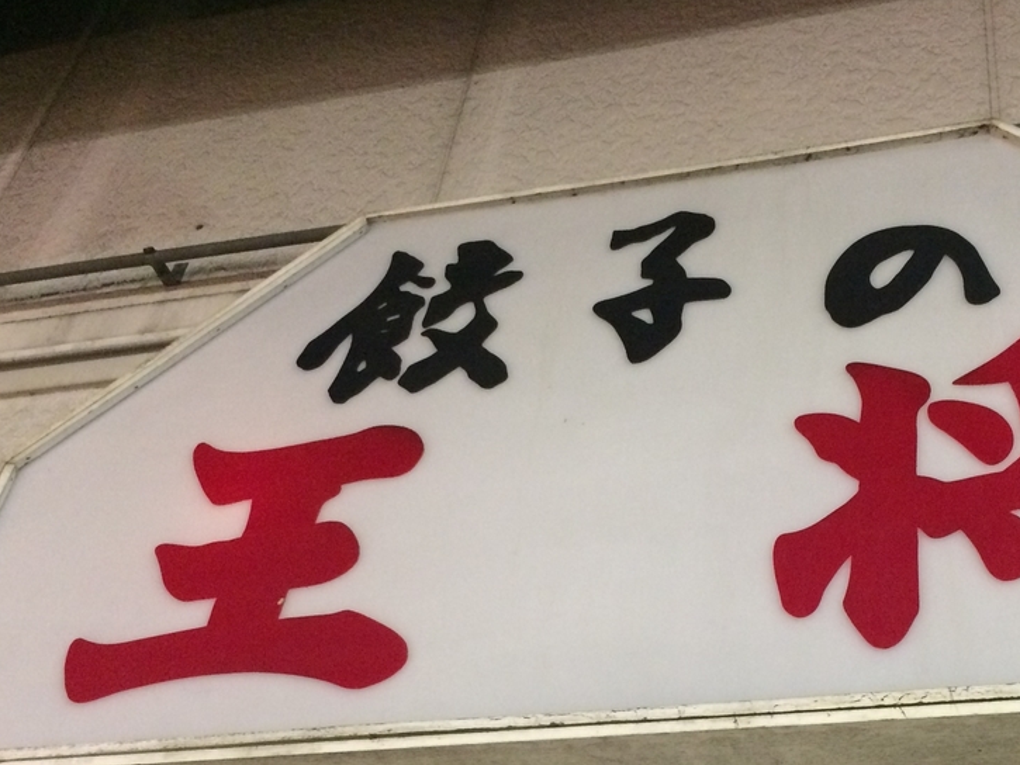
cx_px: 696
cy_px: 624
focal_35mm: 48
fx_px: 1415
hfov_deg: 39.1
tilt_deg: +35.1
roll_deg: -4.0
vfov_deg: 29.5
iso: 250
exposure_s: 1/20
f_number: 2.2
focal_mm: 4.15
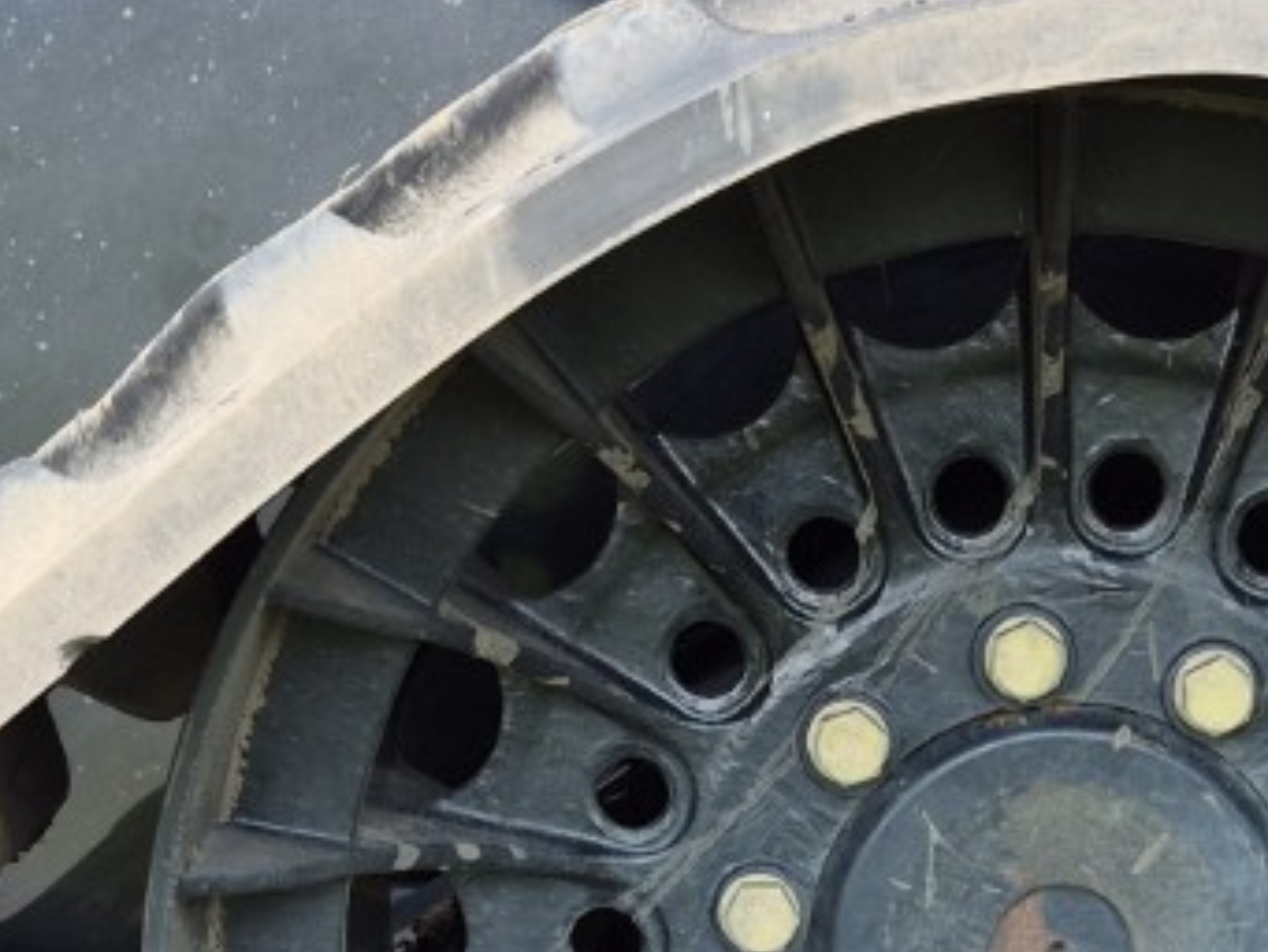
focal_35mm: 97
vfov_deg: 14.1
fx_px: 3554
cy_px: 1495
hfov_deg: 20.0
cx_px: 1030
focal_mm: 5.4
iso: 25
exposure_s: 1/526
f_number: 1.8
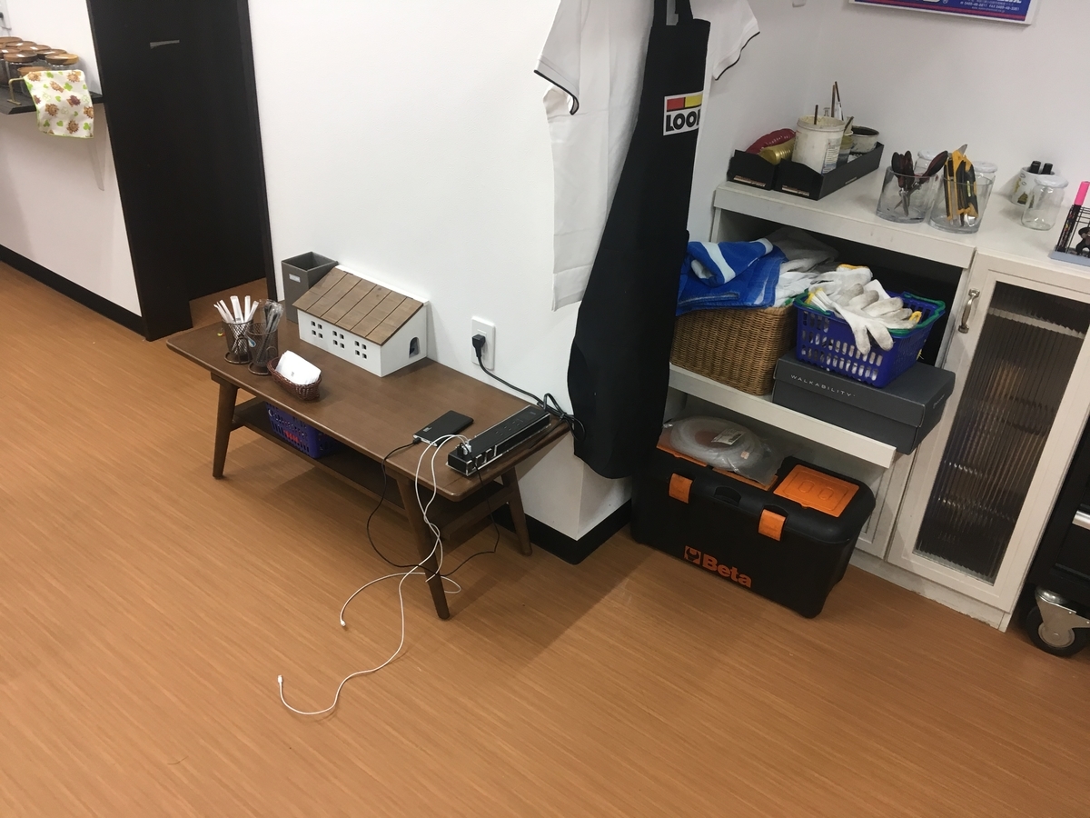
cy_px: 409
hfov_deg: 61.7
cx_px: 545
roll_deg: -3.7
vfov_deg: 48.2
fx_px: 913
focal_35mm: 29
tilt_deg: -29.9
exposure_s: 1/30
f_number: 2.2
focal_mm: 4.15
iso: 64
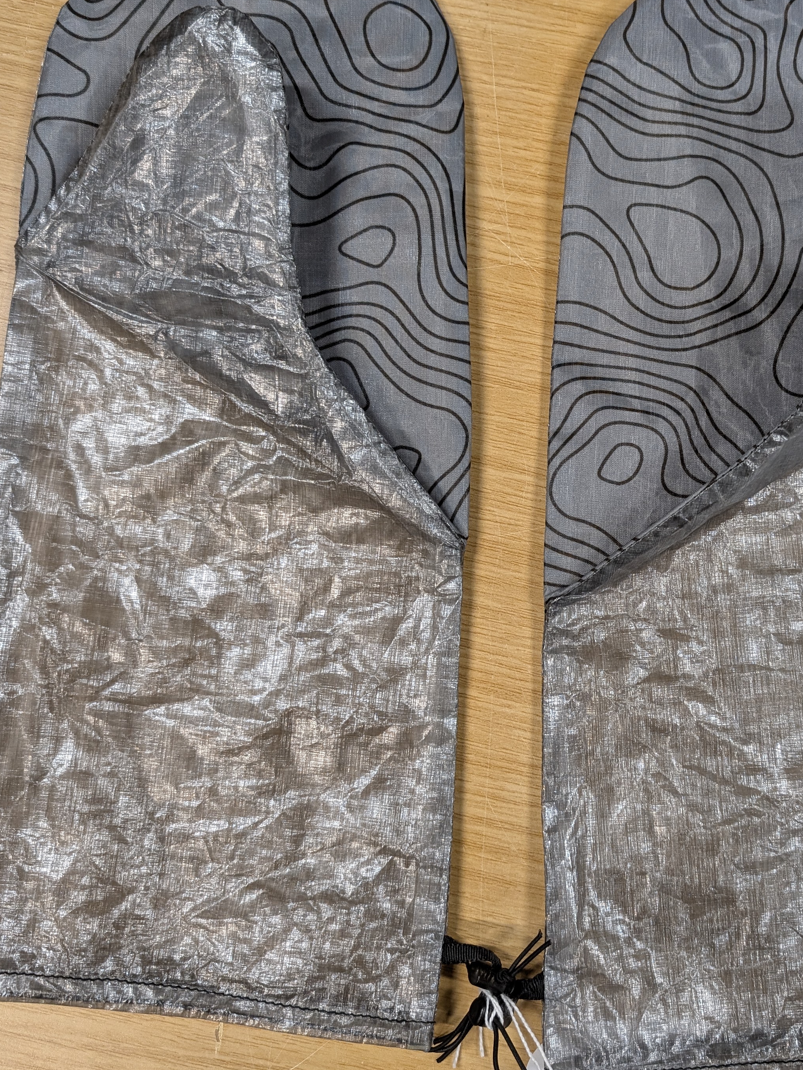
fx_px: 1113
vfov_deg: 51.3
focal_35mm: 36
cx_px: 511
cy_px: 482
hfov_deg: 39.3
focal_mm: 6.9
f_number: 1.68
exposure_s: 1/100
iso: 411
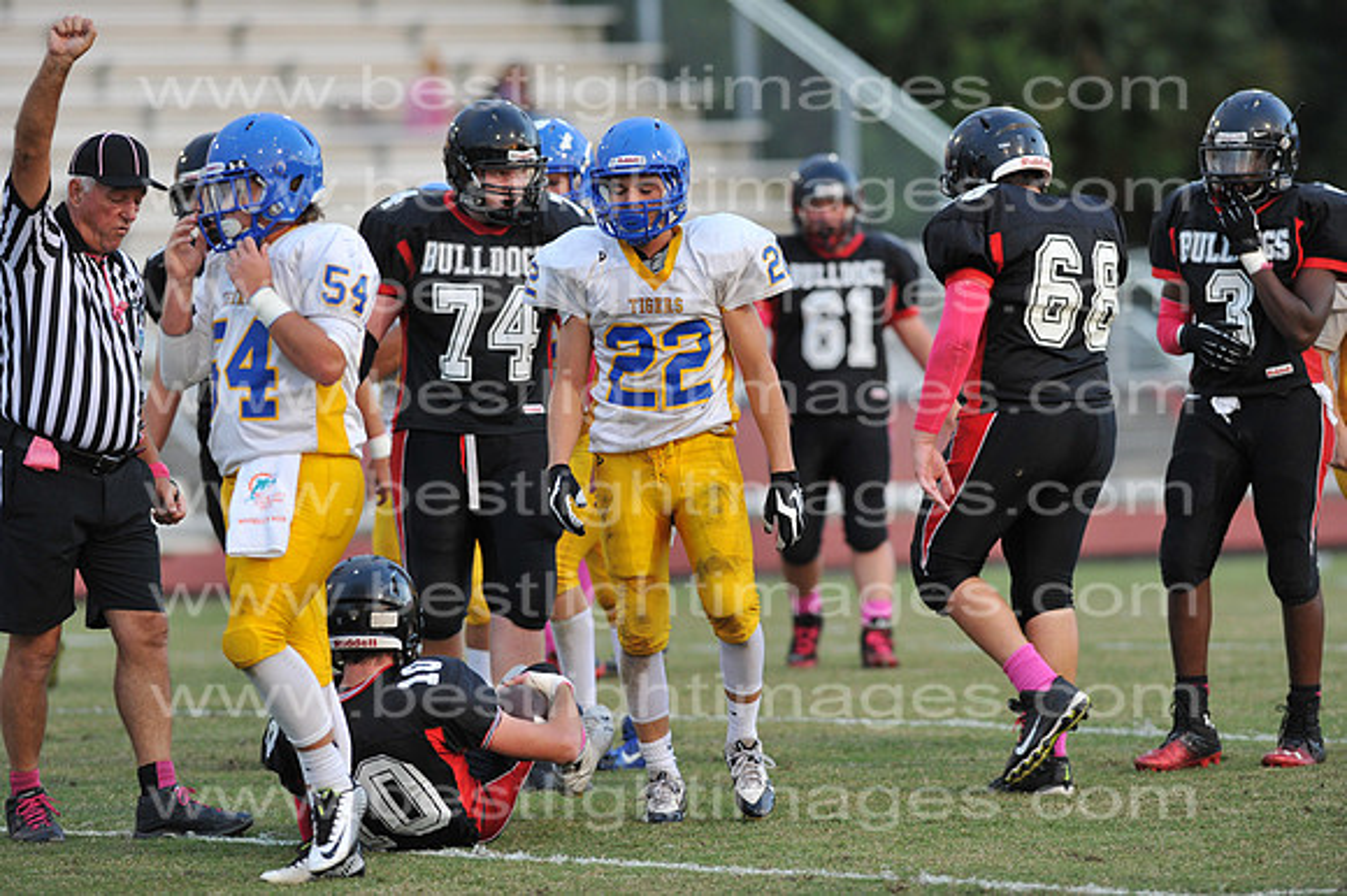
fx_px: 11218
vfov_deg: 4.6
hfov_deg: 6.9
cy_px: 448
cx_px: 674
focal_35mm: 300
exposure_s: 1/500
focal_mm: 300
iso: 2000
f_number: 4
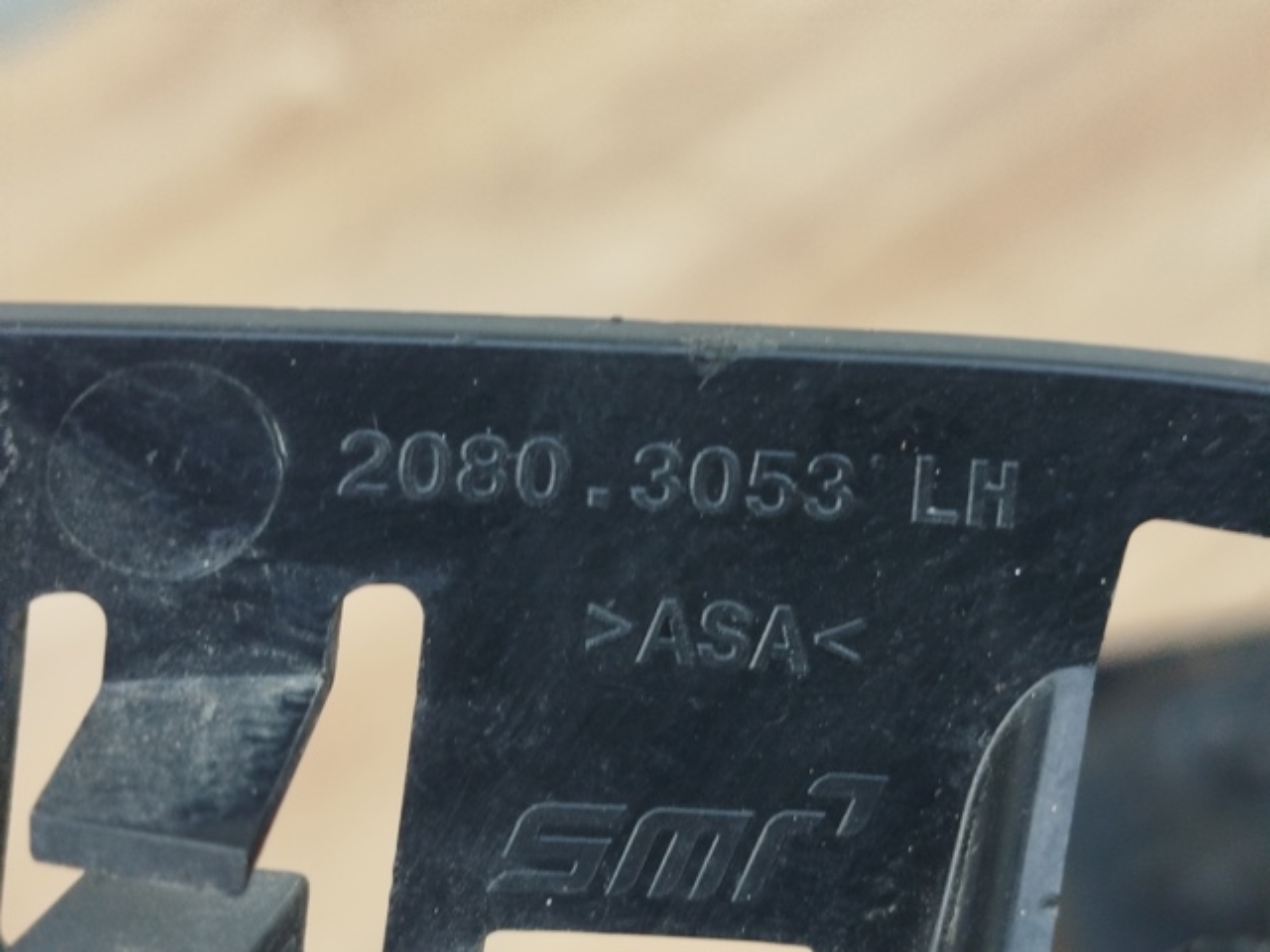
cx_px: 635
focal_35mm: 72
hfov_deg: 27.0
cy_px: 476
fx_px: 2642
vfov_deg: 20.4
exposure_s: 1/50
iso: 100
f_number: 1.7
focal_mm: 5.31
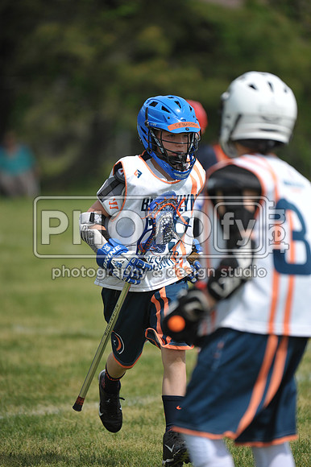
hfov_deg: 3.6
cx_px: 156
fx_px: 4930
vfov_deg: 5.4
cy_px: 234
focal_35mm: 380
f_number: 4
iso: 640
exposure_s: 1/4000
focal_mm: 380
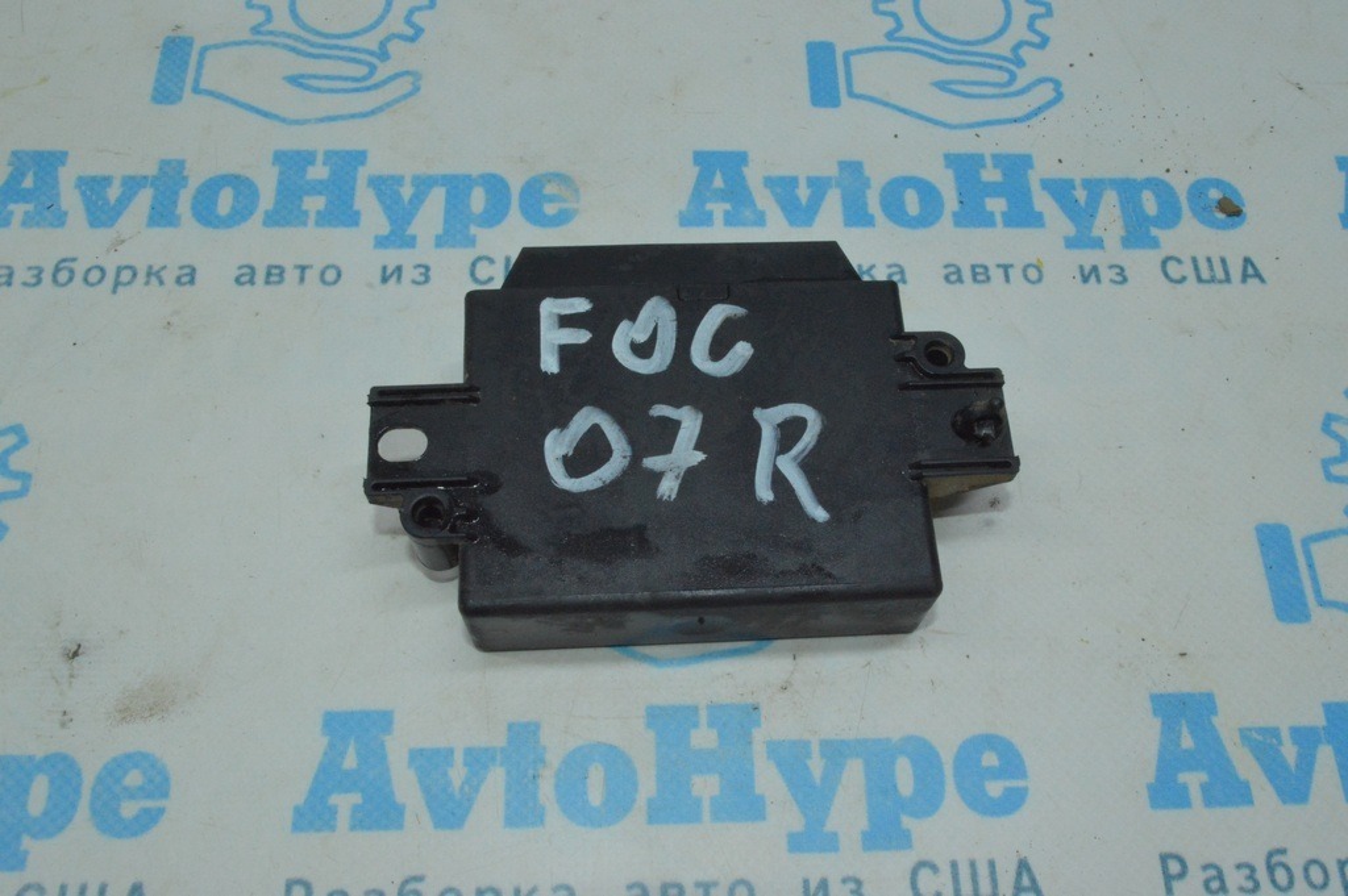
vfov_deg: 39.9
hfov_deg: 57.3
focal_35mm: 33
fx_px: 1235
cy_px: 448
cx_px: 674
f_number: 25
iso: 3600
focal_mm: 22
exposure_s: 1/50
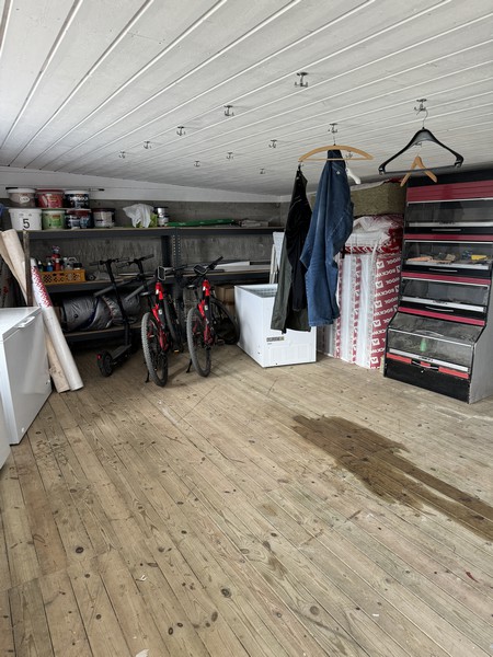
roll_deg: +1.4
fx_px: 456
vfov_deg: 71.6
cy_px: 328
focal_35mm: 24
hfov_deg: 56.8
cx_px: 246
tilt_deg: -11.4
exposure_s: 1/121
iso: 160
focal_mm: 6.86
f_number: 1.78
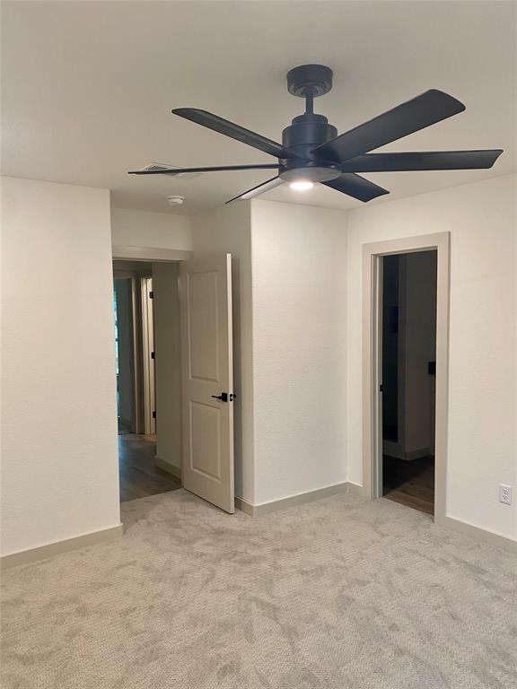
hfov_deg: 53.1
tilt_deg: -4.0
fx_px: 518
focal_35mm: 26
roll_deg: +1.9
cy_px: 344
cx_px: 258
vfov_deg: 67.3
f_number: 1.8
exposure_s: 1/60
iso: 100
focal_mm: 4.25
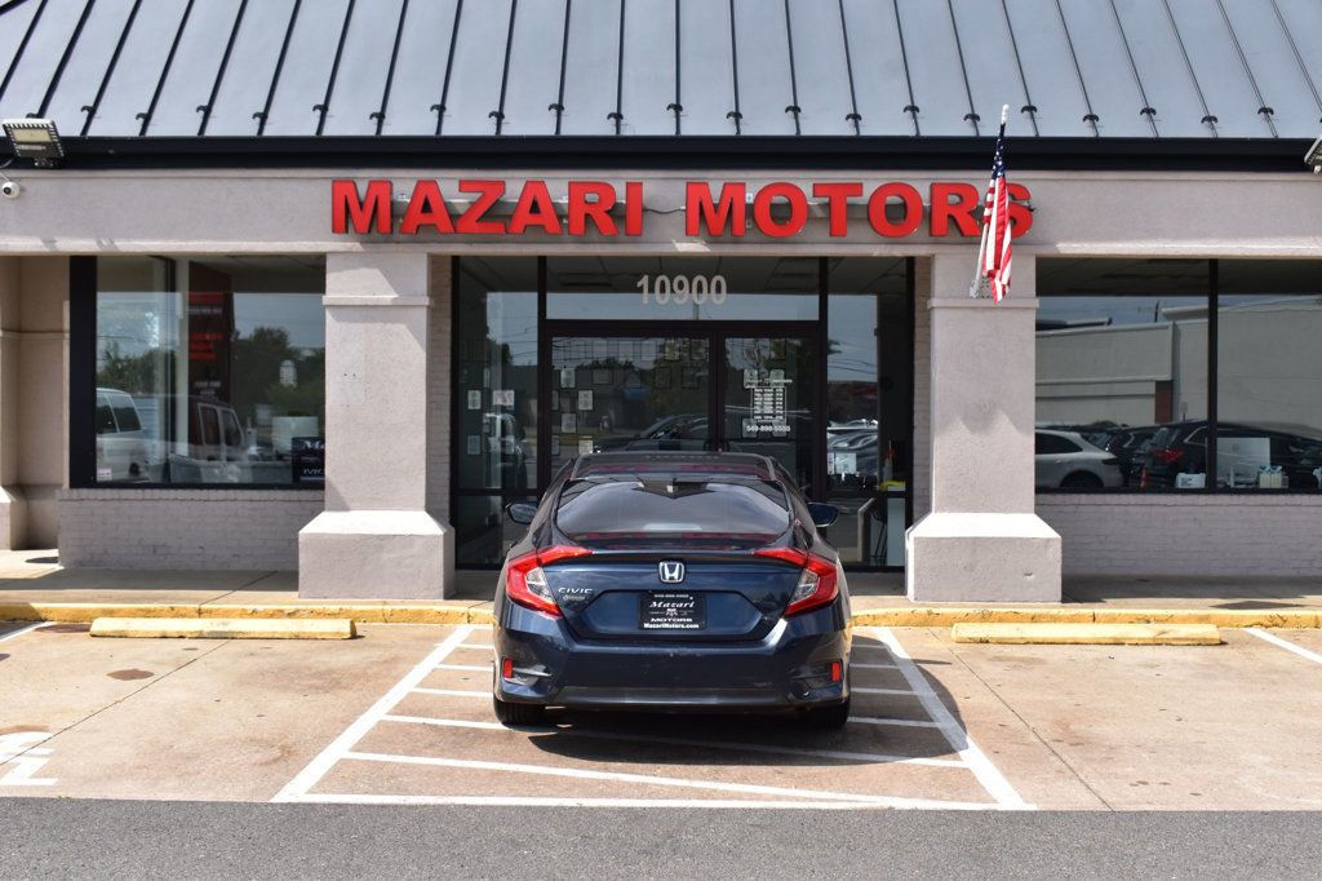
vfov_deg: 28.9
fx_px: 1707
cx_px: 661
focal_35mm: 46
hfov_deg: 42.3
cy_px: 440
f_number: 11
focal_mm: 31
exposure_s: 1/500
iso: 400
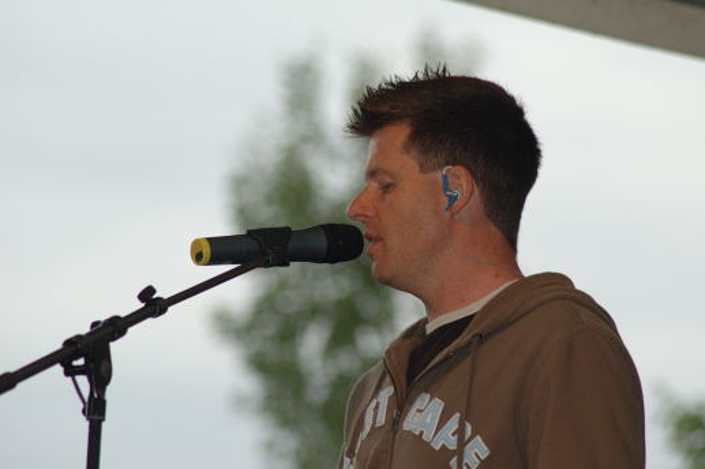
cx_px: 372
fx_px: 6399
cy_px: 227
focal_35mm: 327
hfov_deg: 6.3
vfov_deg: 4.2
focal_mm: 200
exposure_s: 1/125
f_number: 5.6
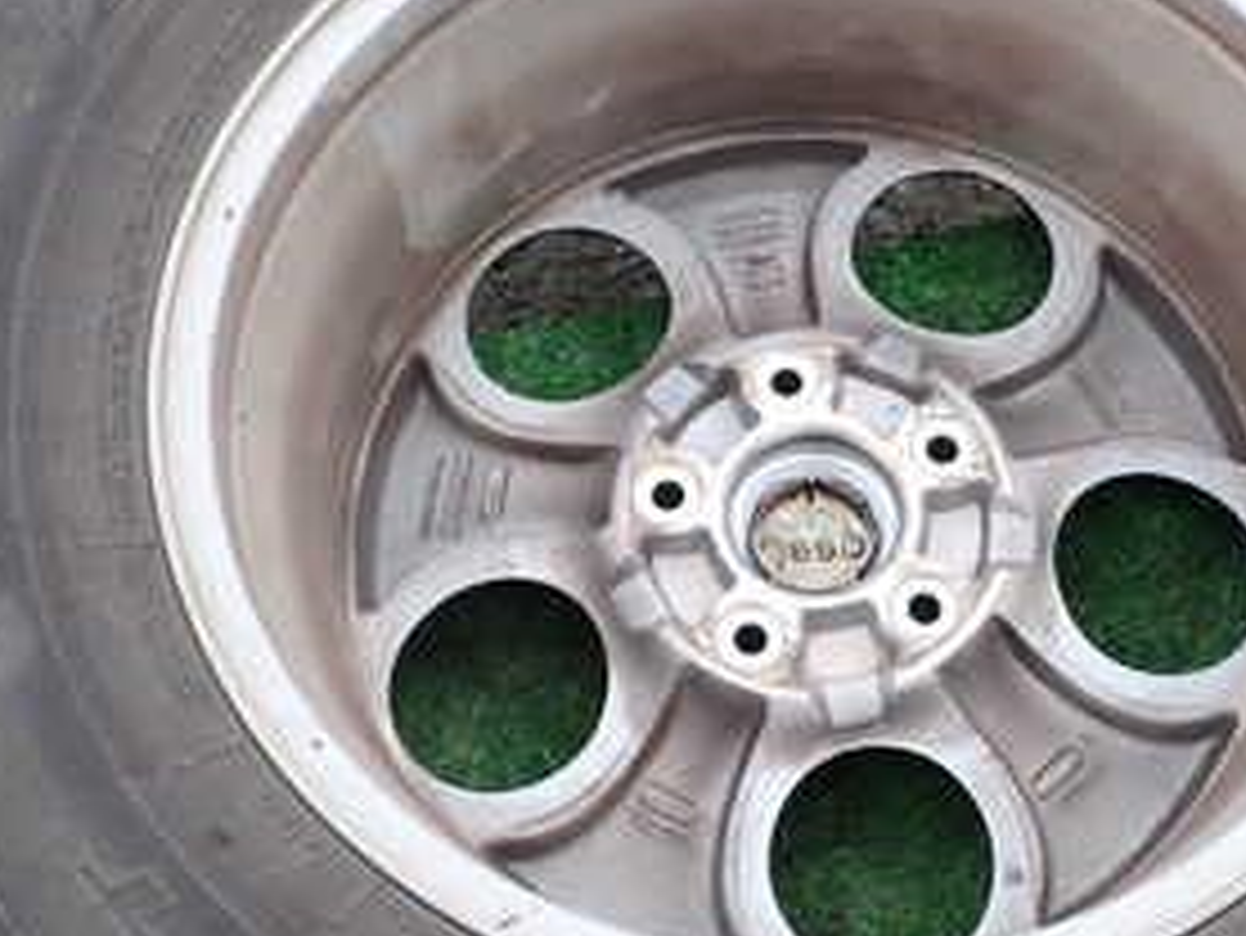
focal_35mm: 65
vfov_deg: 22.6
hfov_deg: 29.6
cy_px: 554
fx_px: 2341
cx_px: 814
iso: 100
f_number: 3.2
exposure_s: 1/100
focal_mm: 5.4
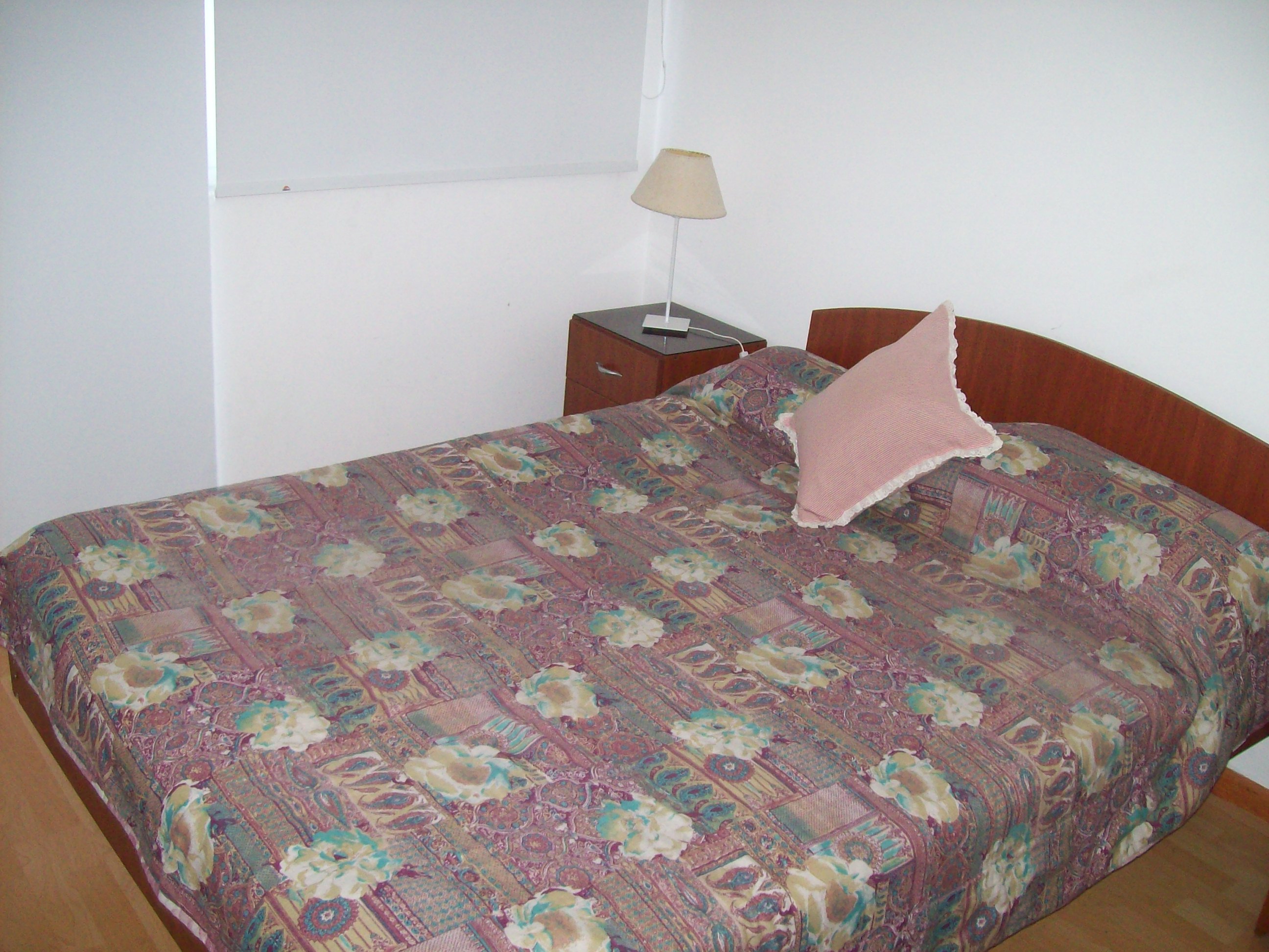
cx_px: 634
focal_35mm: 36
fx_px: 1320
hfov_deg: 51.4
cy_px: 476
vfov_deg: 39.7
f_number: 2.7
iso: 200
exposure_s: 1/64
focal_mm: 6
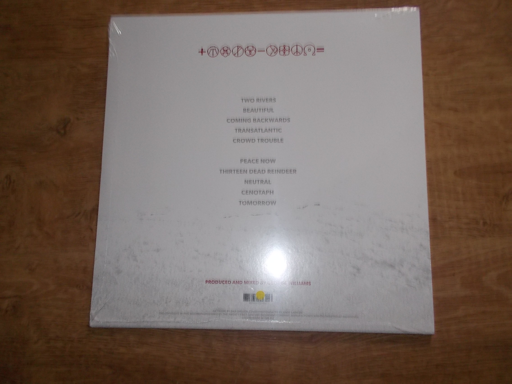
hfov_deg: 61.7
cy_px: 192
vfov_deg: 48.2
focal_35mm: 29
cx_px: 256
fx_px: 429
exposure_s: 1/30
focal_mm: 4.1
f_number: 3.3
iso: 200
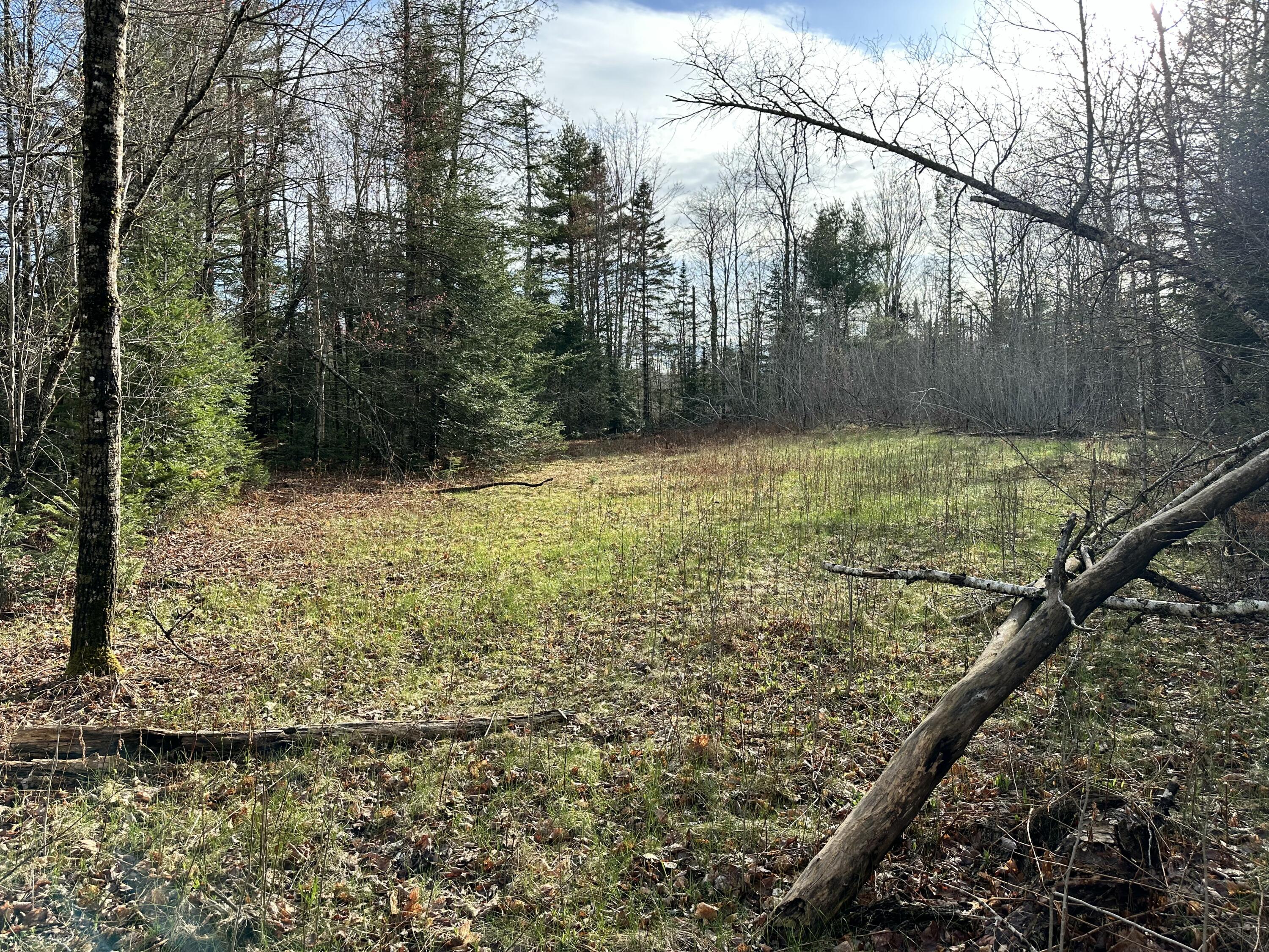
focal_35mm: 24
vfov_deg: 56.8
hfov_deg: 71.6
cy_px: 476
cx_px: 634
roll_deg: -0.9
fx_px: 880
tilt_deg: -3.2
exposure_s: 1/1845
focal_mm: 6.86
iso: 80
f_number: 1.78
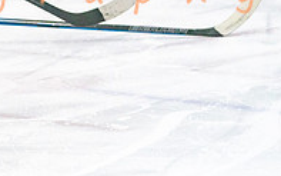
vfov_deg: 3.2
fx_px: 3101
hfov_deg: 5.1
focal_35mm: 405
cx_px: -200
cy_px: -101
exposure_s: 1/1250
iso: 3200
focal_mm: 108
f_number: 2.8
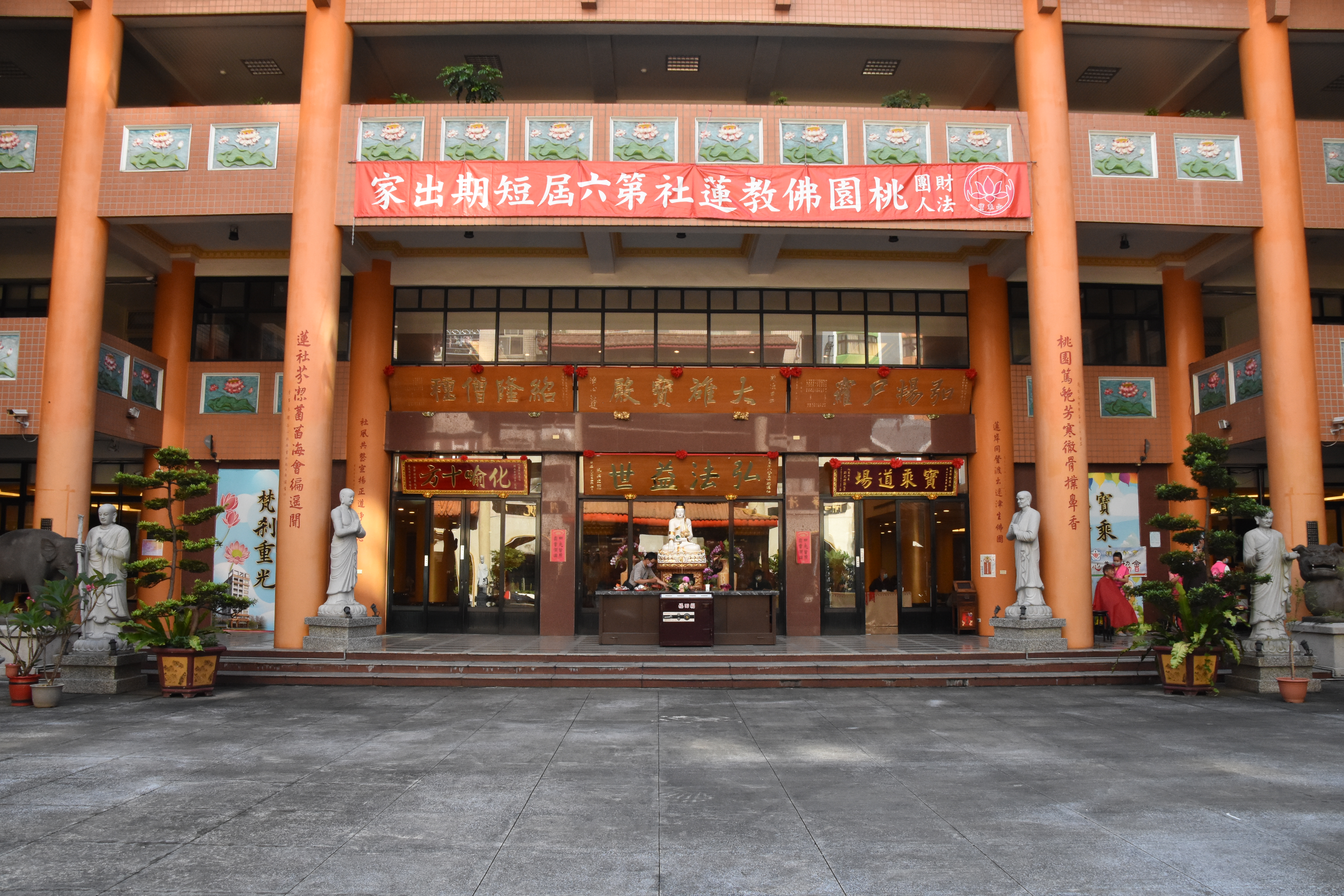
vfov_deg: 47.9
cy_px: 448
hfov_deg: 67.4
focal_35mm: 27
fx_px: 1008
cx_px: 672
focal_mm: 18
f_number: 9
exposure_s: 1/320
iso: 1600
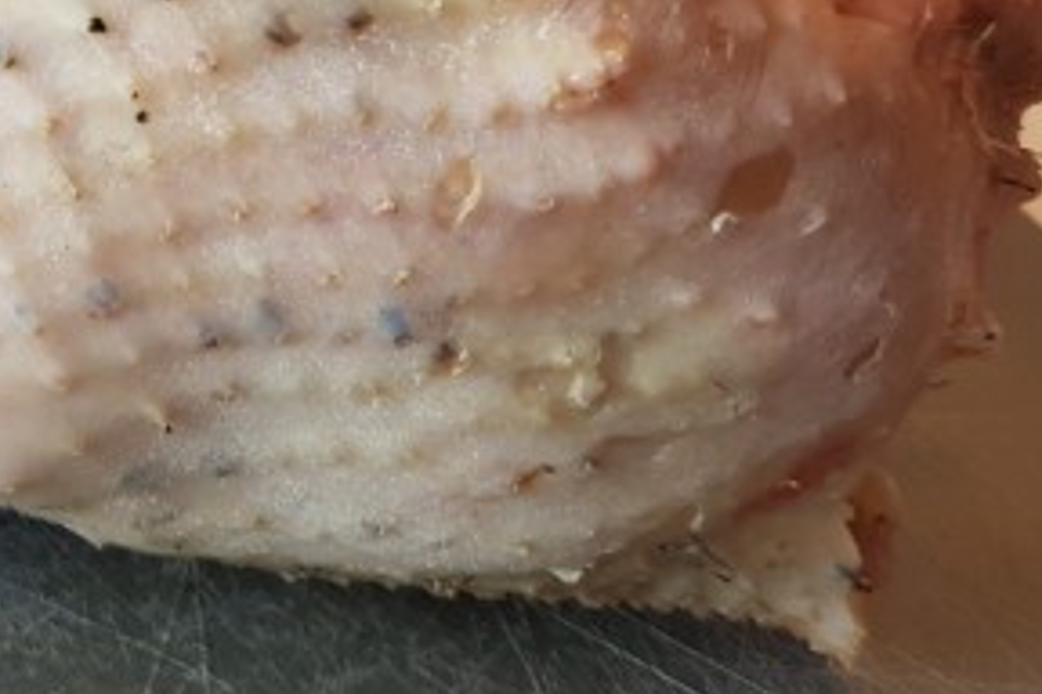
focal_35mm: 75
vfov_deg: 17.5
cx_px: -333
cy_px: -87
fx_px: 2171
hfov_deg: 23.6
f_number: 1.7
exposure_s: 1/50
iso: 50
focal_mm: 4.2
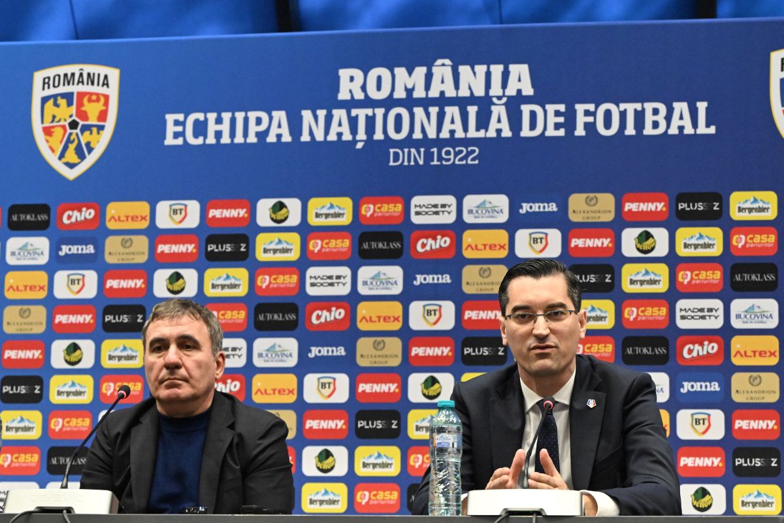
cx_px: 392
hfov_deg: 28.8
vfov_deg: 19.5
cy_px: 262
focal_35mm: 70
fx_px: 1524
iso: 8000
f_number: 4
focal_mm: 70
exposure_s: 1/500
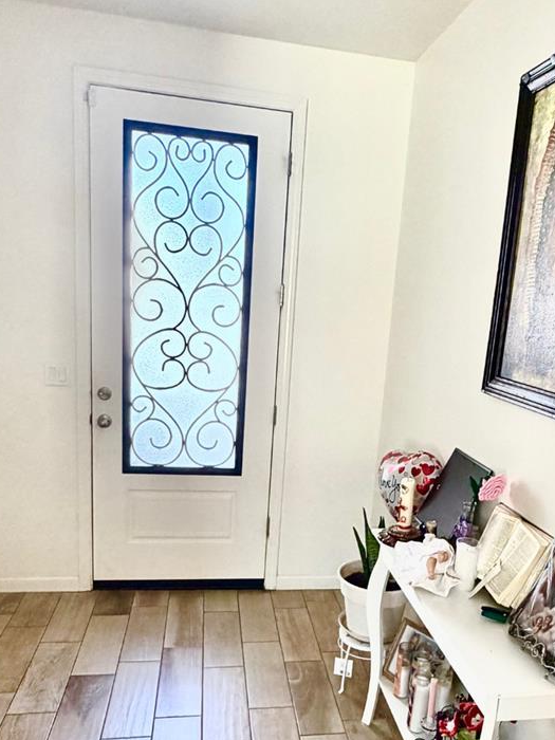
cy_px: 453
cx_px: 327
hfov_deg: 46.6
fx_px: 641
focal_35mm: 30
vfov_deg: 59.3
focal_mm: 2.22
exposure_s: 1/60
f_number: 2.2
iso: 250
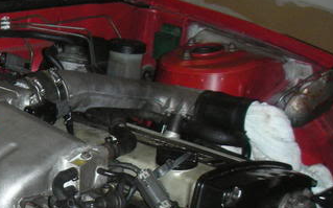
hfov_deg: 21.4
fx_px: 844
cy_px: 209
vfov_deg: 13.8
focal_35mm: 93
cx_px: -13
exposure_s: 1/60.1
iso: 107
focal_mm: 5.8
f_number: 3
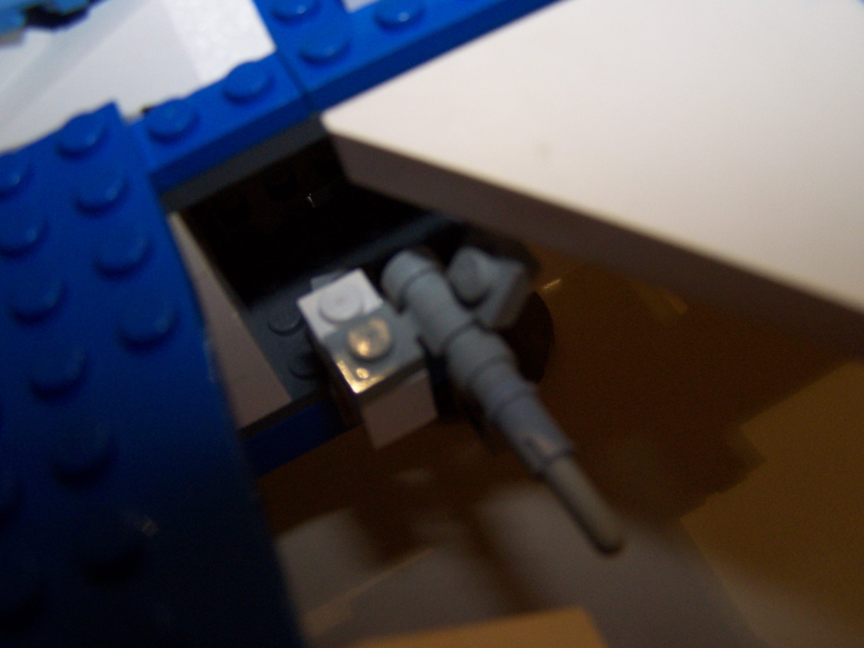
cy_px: 324
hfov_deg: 49.0
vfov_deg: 37.7
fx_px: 948
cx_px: 432
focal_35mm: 38
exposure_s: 1/60
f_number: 2.8
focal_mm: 6.3
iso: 140
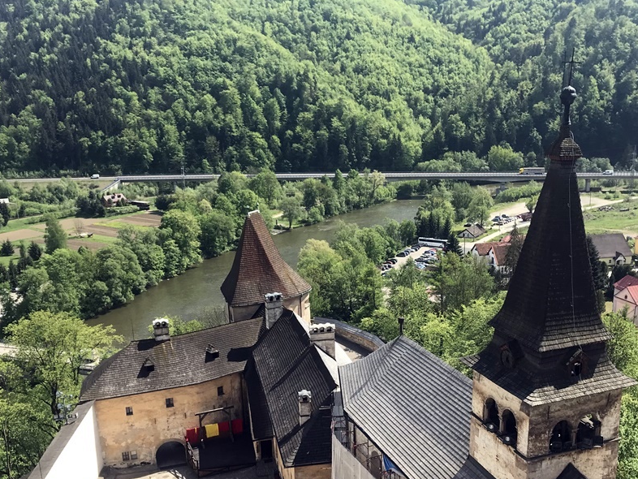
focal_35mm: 38
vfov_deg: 37.3
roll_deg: +2.6
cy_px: 321
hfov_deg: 49.0
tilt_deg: -17.2
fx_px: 701
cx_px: 321
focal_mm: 3.99
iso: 20
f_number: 1.8
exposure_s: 1/1114
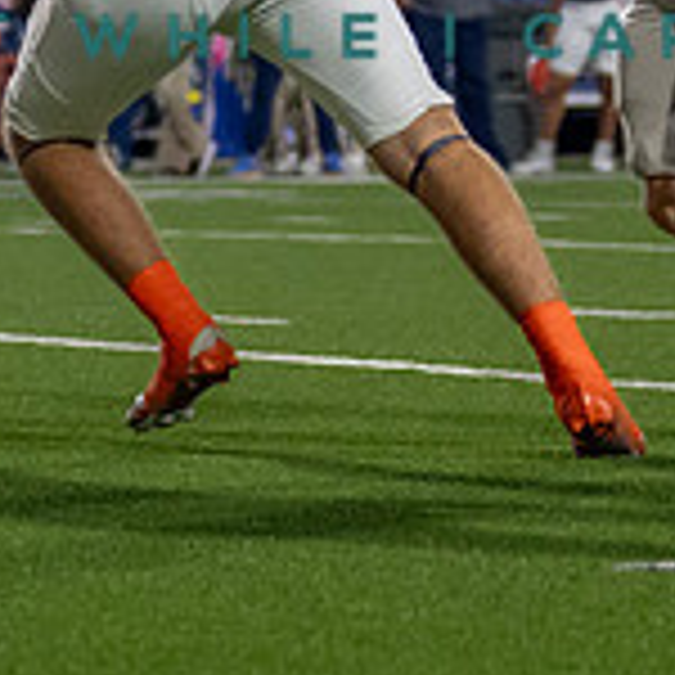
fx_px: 10810
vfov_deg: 3.6
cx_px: -505
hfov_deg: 3.6
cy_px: 75
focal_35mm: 490
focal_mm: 70
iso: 2000
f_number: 2.8
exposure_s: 1/1250
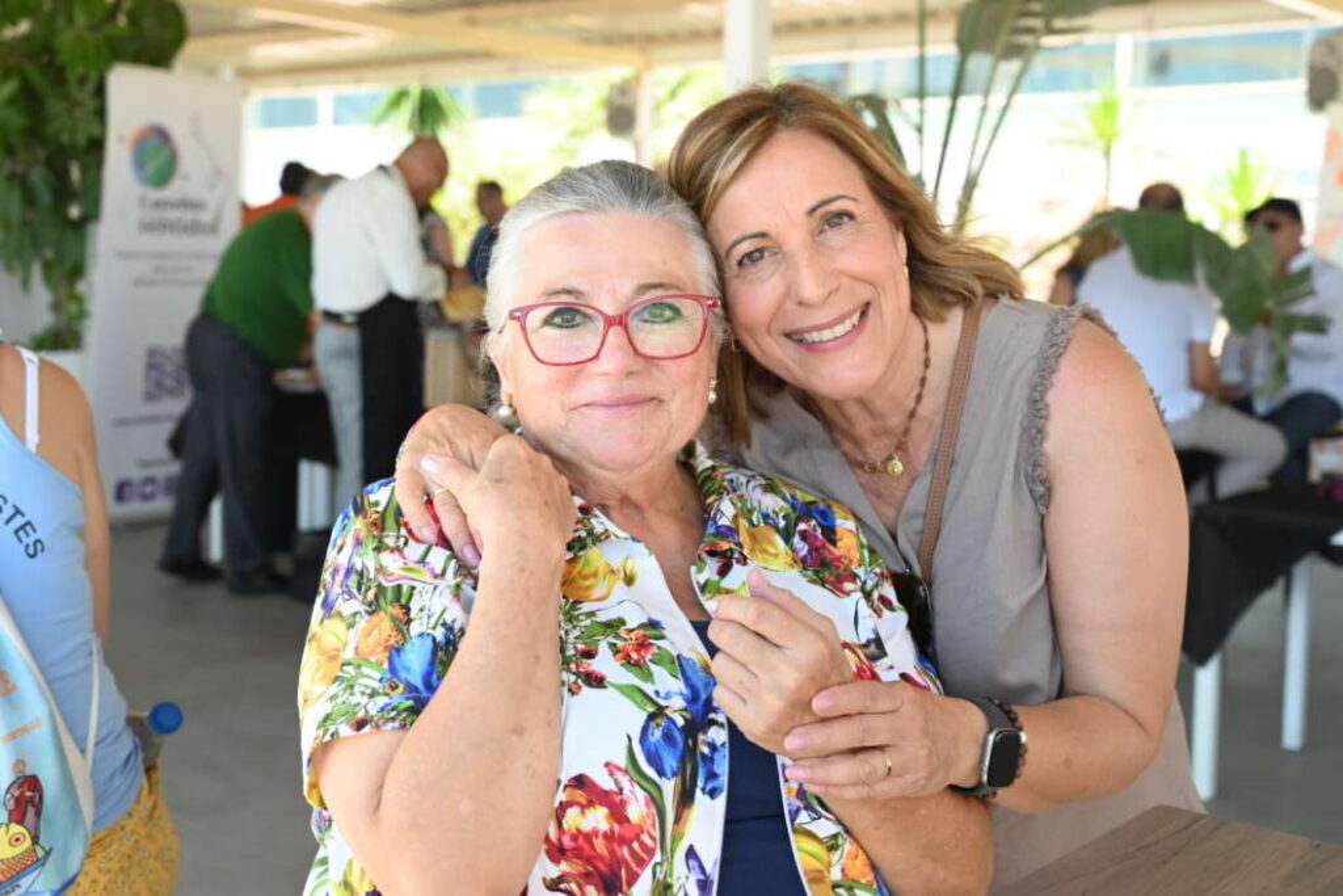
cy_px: 448
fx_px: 1679
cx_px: 672
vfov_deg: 29.9
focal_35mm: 45
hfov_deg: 43.6
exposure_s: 1/250
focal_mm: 45
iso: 400
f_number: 5
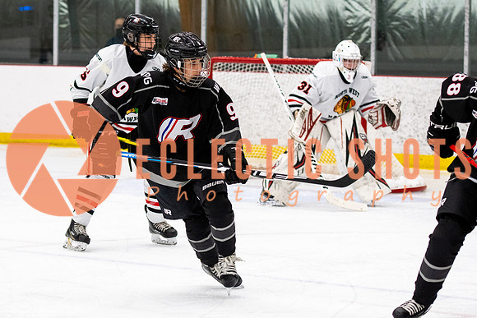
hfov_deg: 12.3
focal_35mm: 167
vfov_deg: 8.2
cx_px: 182
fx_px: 2219
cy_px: 138
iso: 2000
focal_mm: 90
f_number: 2.8
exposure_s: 1/640
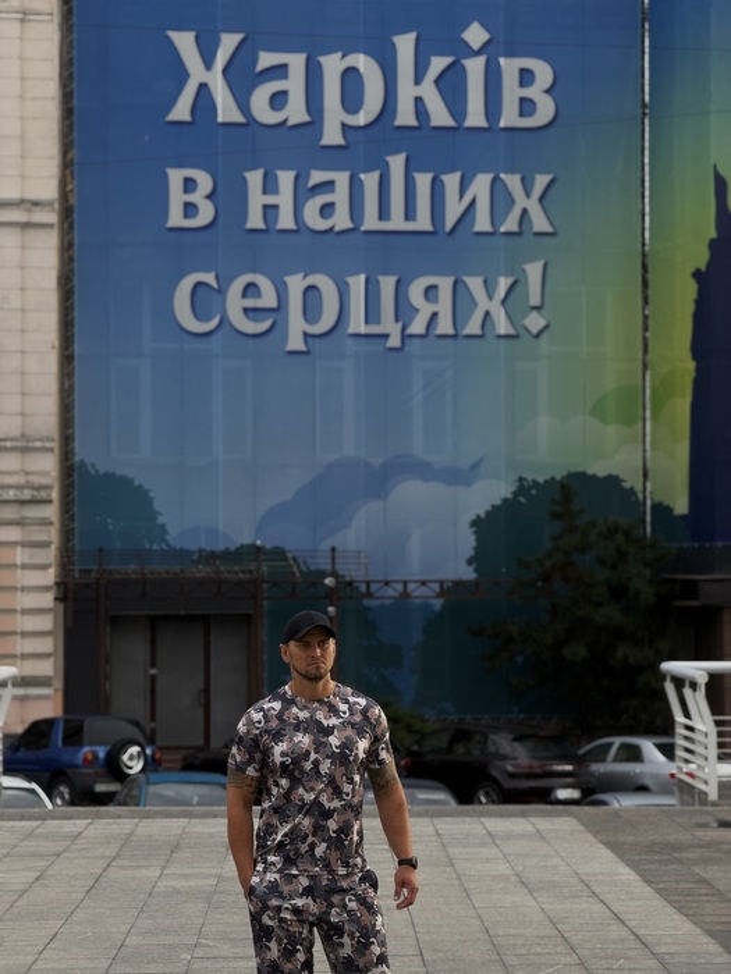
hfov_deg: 14.8
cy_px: 487
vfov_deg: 19.6
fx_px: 2816
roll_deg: -0.1
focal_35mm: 100
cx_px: 366
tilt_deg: +2.1
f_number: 2.8
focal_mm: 16.89
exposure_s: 1/121
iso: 80
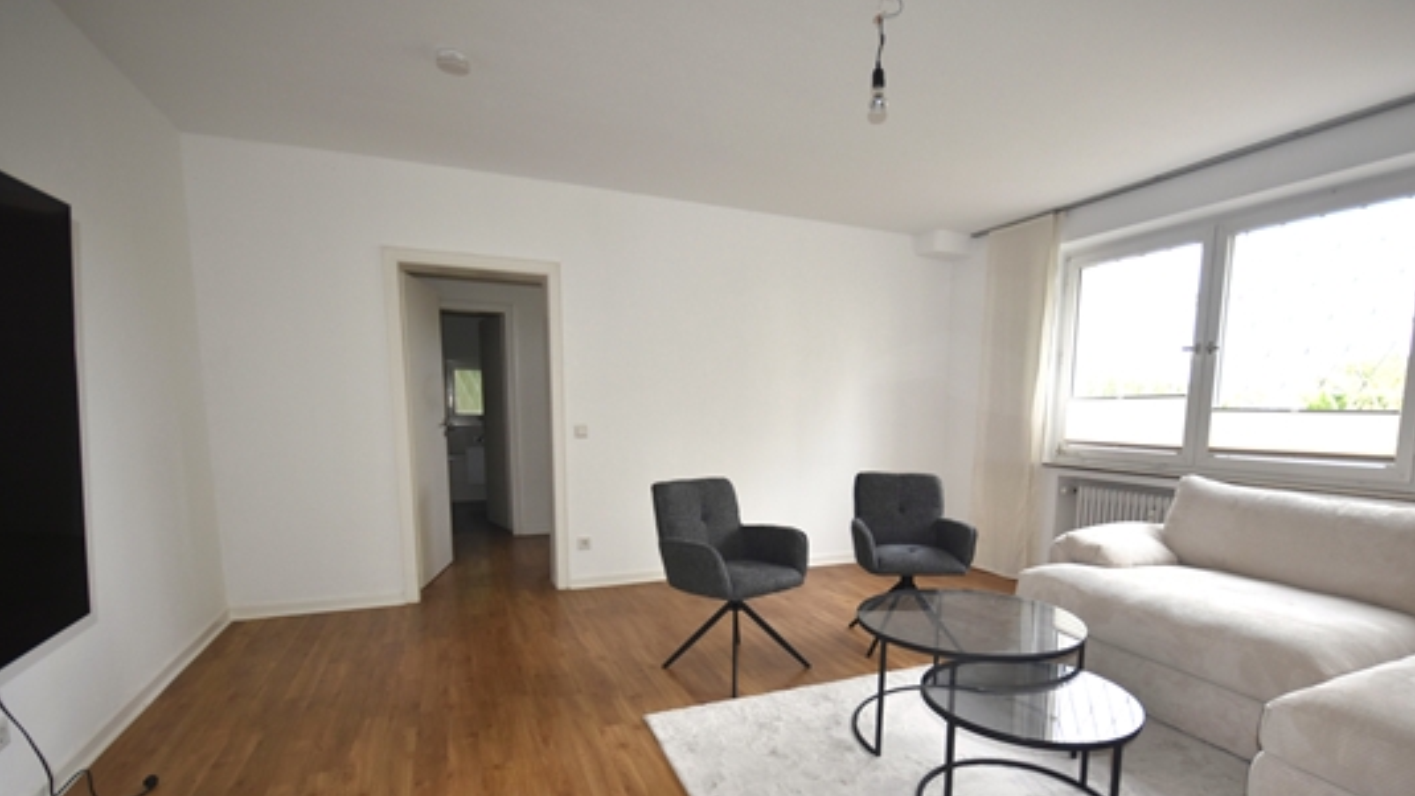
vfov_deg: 63.0
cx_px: 758
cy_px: 497
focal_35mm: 17
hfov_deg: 95.8
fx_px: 638
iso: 400
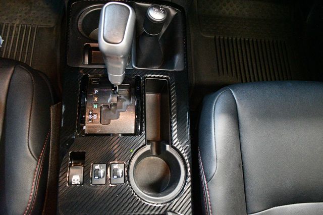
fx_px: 242
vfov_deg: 47.9
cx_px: 162
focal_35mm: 27
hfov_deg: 67.4
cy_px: 108
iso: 12800
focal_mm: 18
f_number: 3.5
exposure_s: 1/30
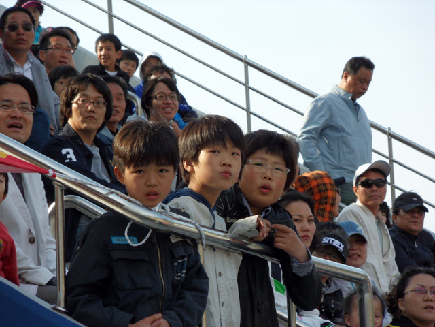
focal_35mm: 240
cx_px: 218
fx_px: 3016
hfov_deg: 8.2
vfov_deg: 6.2
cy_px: 164
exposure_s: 1/250
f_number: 5.8
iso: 80
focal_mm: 42
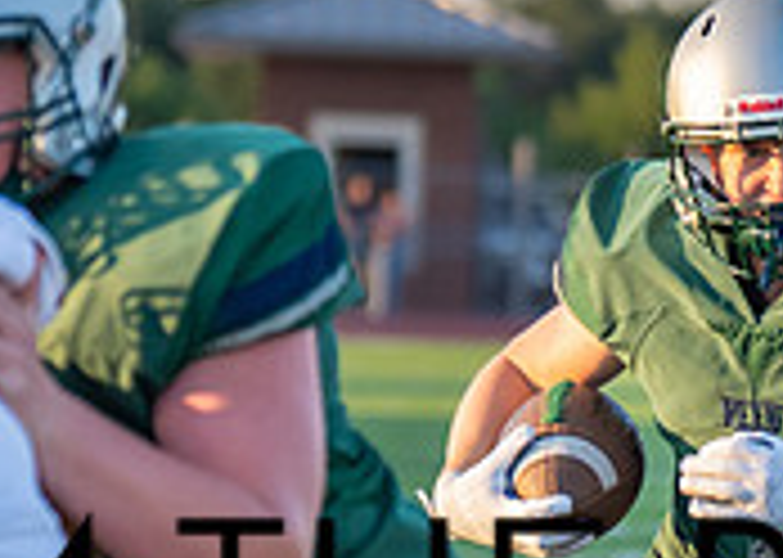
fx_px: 12955
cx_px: 1148
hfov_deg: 3.5
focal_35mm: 583
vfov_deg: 2.5
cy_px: 717
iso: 320
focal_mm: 99
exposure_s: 1/1000
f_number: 2.8
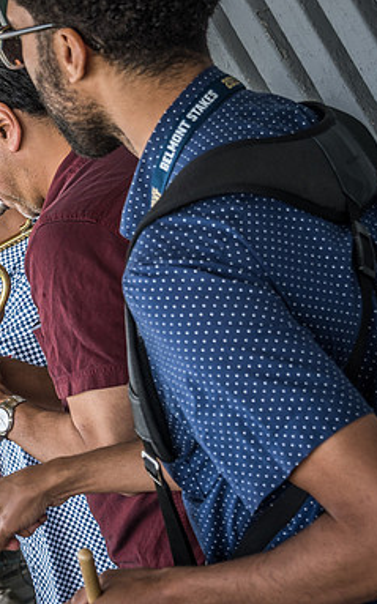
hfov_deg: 10.8
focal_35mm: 120
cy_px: 327
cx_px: -16
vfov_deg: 17.4
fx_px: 1975
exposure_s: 1/80
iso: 100
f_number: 4
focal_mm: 26.37
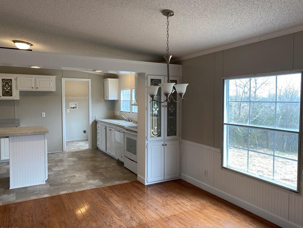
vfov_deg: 51.4
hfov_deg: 65.3
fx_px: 236
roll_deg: +0.3
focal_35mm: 27
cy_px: 114
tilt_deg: -3.1
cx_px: 153
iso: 64
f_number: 1.8
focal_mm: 4.25
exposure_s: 1/120
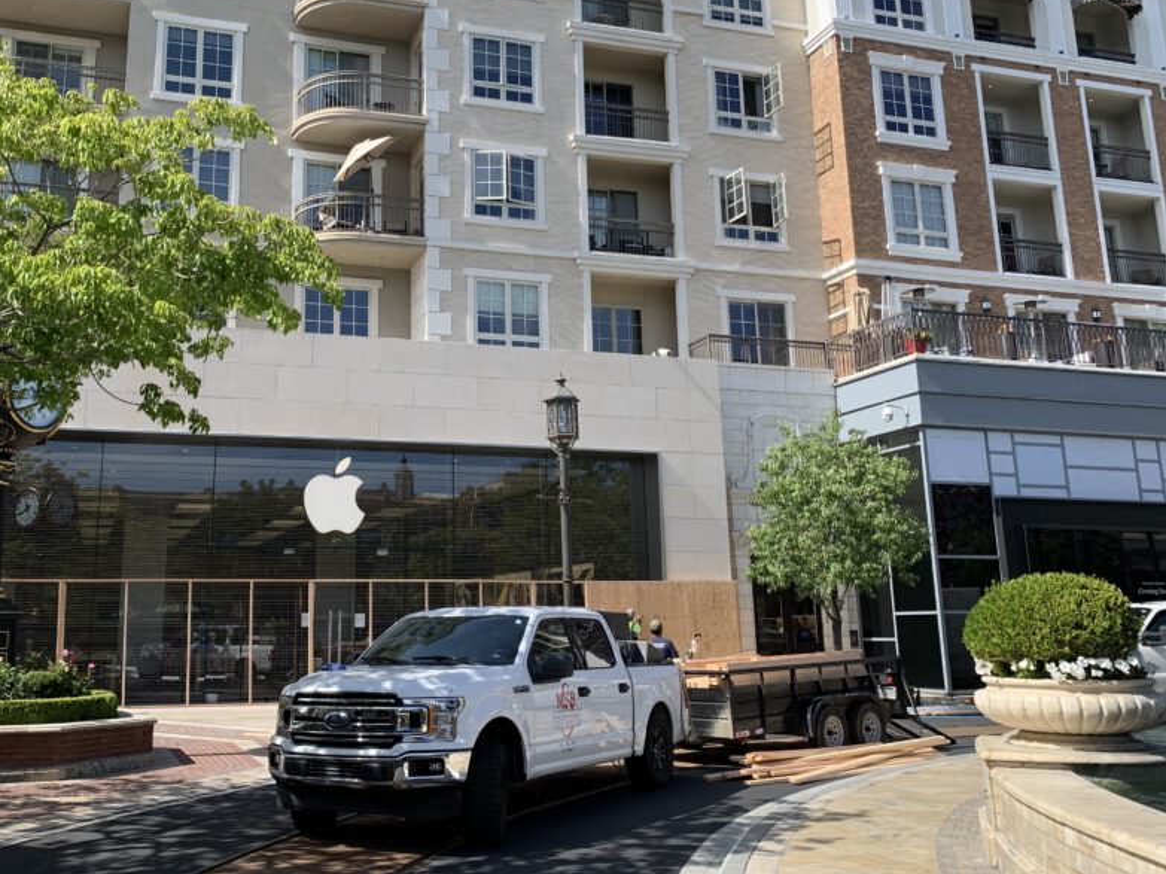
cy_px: 363
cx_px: 429
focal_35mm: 34
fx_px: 1145
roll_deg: +0.6
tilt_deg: +13.8
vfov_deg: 41.6
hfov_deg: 53.3
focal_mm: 4.25
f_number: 1.8
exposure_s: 1/1088
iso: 25
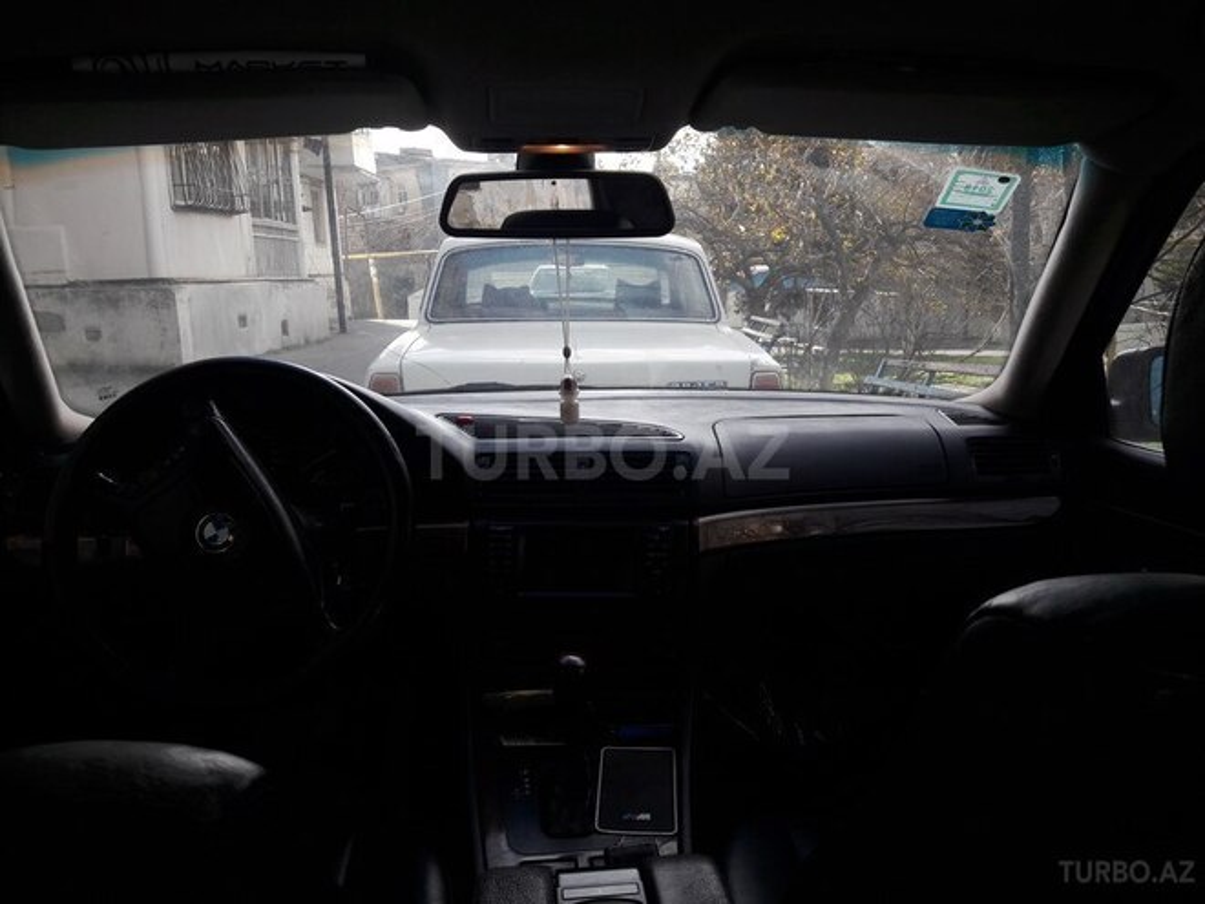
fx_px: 975
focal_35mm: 28
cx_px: 602
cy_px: 452
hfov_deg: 63.4
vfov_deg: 49.7
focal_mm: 3.7
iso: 40
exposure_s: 1/378
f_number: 1.9
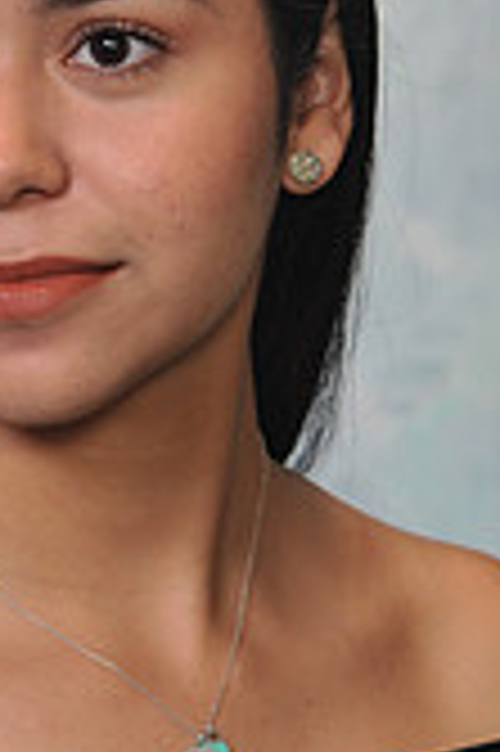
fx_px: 9770
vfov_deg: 4.4
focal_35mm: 468
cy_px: 311
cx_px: -23
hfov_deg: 2.9
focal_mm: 135
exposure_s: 1/125
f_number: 7.1
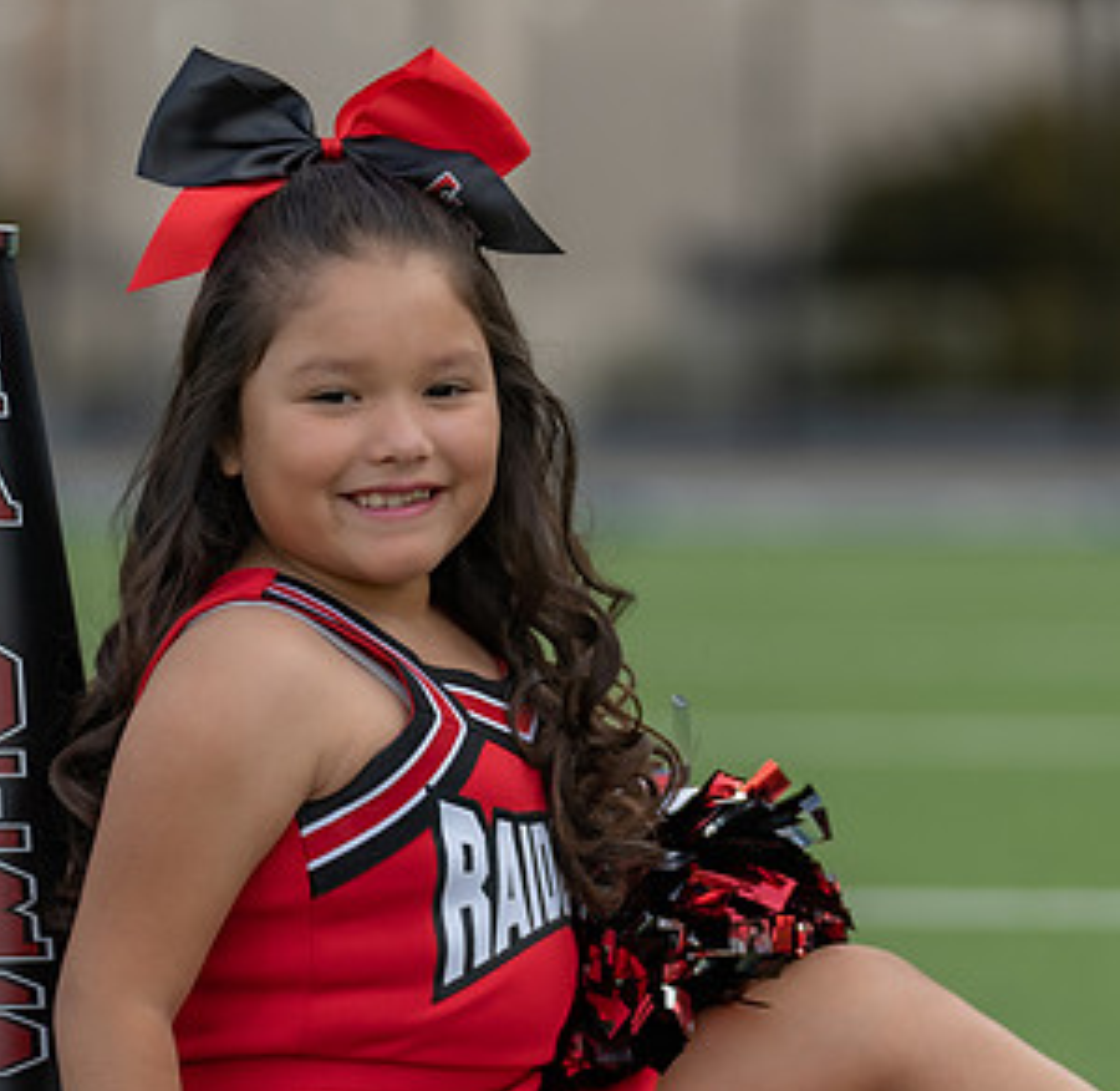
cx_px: 364
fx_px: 10656
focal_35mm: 295
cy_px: 858
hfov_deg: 6.0
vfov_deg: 5.9
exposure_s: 1/320
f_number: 2.8
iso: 100
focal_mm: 136
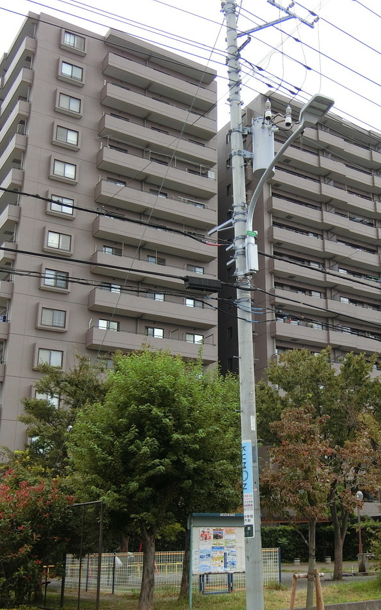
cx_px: 297
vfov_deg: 46.2
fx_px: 714
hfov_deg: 29.3
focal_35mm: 43
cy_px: 309
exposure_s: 1/200
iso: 80
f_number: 3.3
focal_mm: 6.4
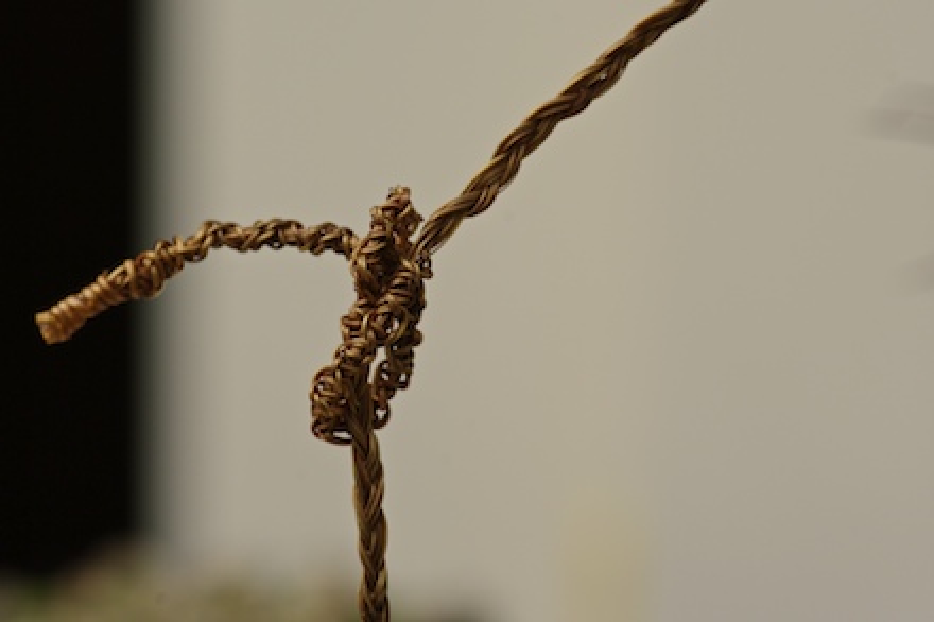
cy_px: 311
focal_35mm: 150
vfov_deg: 9.1
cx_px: 467
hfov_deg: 13.7
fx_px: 3890
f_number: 8
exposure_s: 1/100
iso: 200
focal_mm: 100
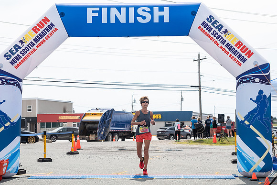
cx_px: 139
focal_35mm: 66
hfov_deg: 30.6
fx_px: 507
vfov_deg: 20.6
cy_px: 110
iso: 800
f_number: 4
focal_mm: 52
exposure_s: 1/4000
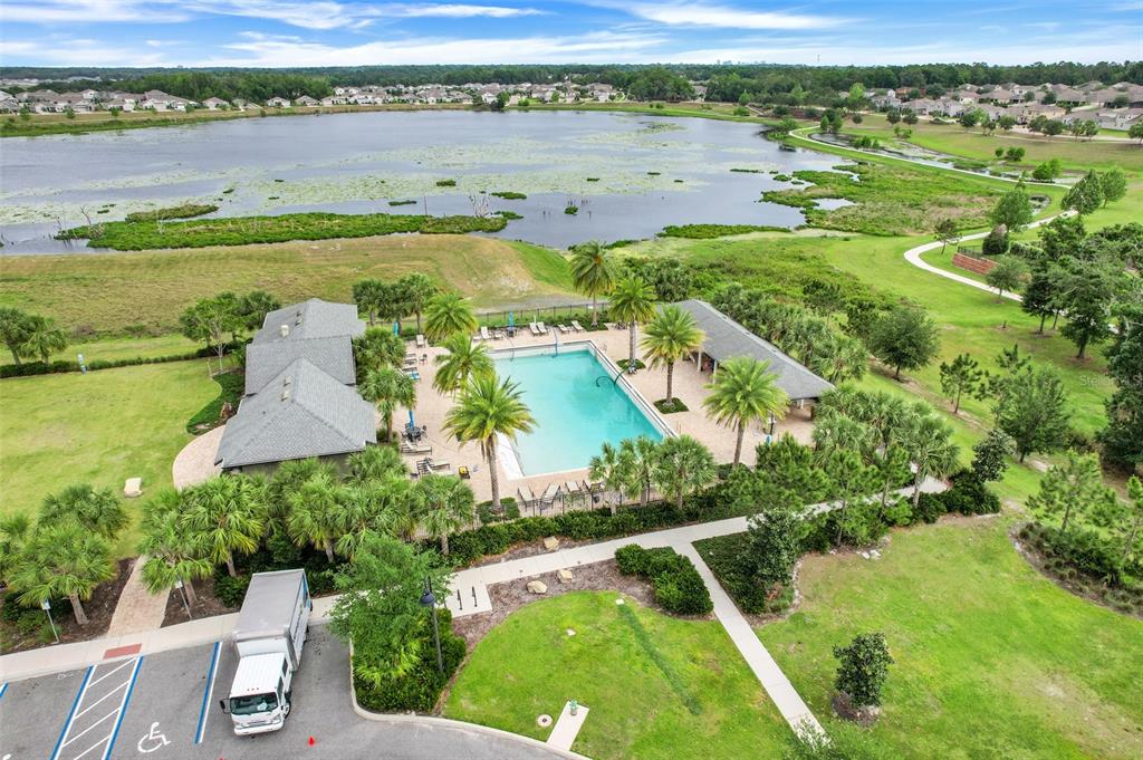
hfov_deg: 78.6
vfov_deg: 57.1
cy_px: 380
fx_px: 698
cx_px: 572
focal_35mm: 22
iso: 110
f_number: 2.8
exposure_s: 1/240
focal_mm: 8.38
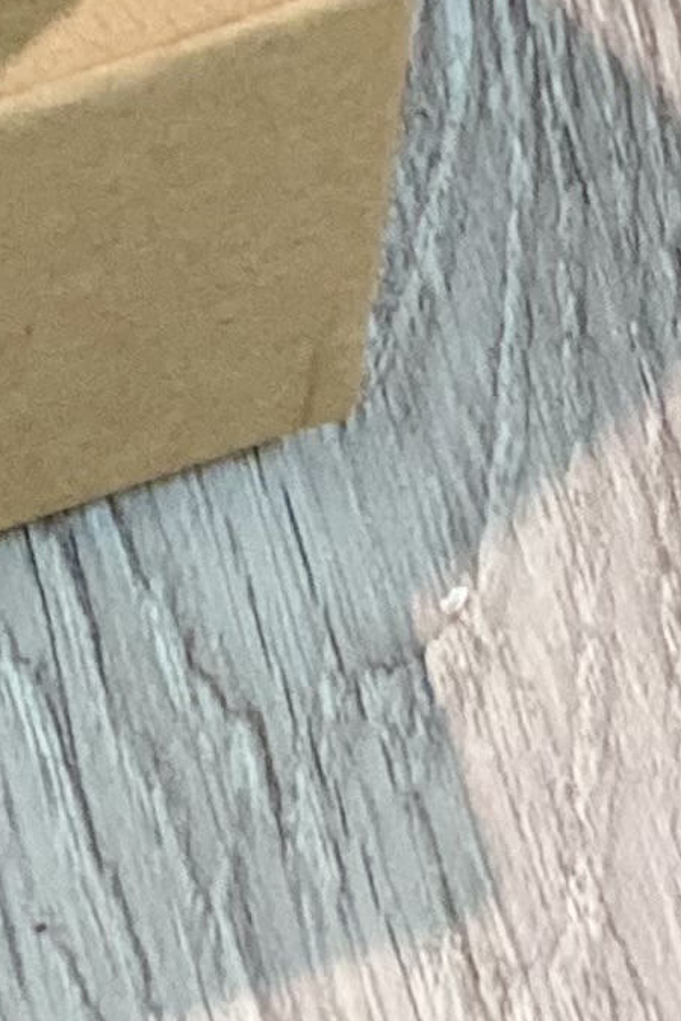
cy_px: -1975
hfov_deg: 4.2
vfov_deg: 5.9
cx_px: -996
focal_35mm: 323
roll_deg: +0.6
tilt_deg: -44.6
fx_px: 9164
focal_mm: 6
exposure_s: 1/30
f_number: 2
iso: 400
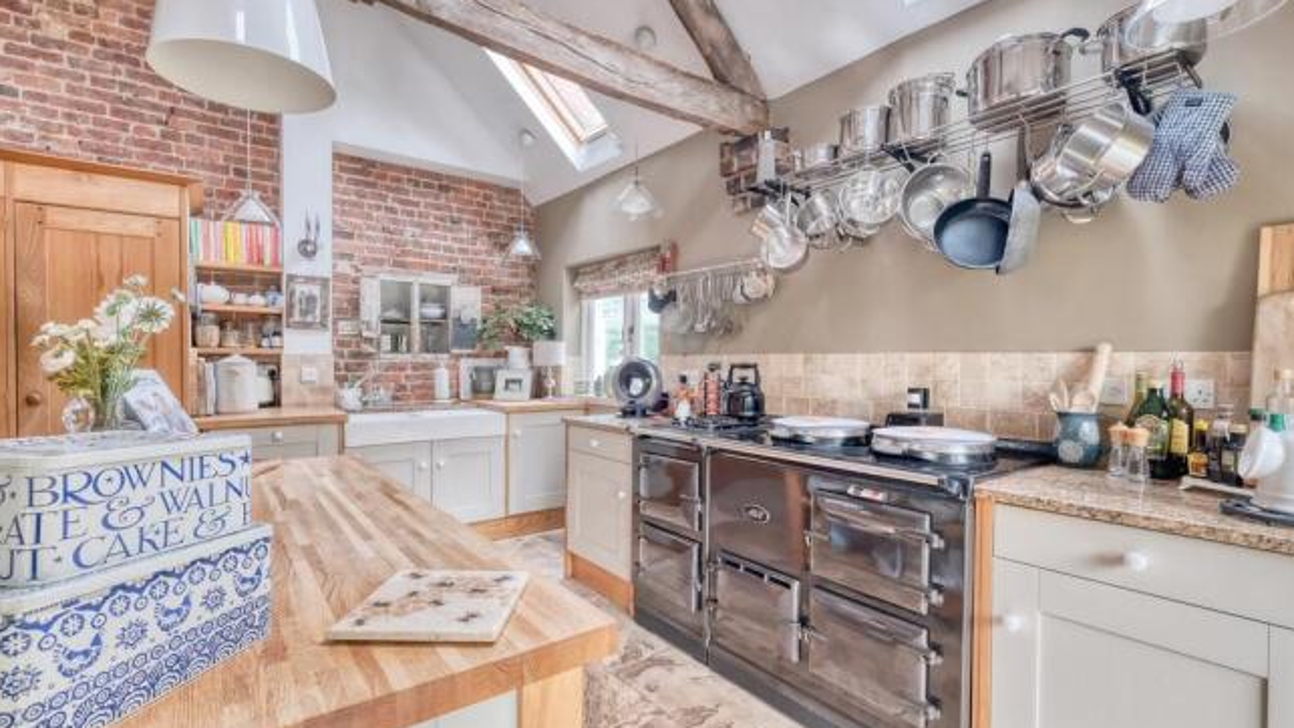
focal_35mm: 16
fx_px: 549
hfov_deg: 99.4
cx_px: 653
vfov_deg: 67.1
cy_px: 371
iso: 500
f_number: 8
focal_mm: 10
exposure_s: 1/4
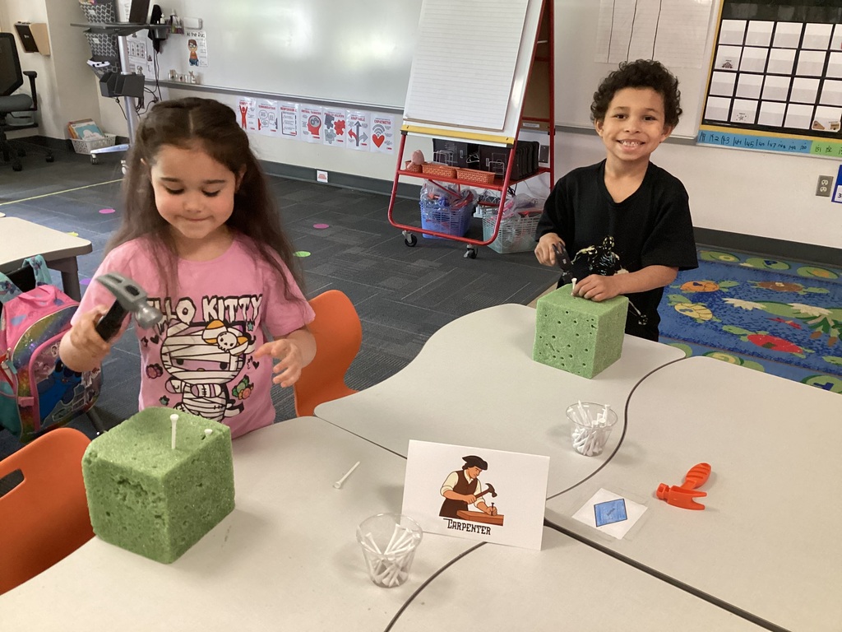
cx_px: 421
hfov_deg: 58.4
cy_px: 316
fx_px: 754
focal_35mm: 31
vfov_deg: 45.4
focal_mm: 3.3
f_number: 2.4
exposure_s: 1/40
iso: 320
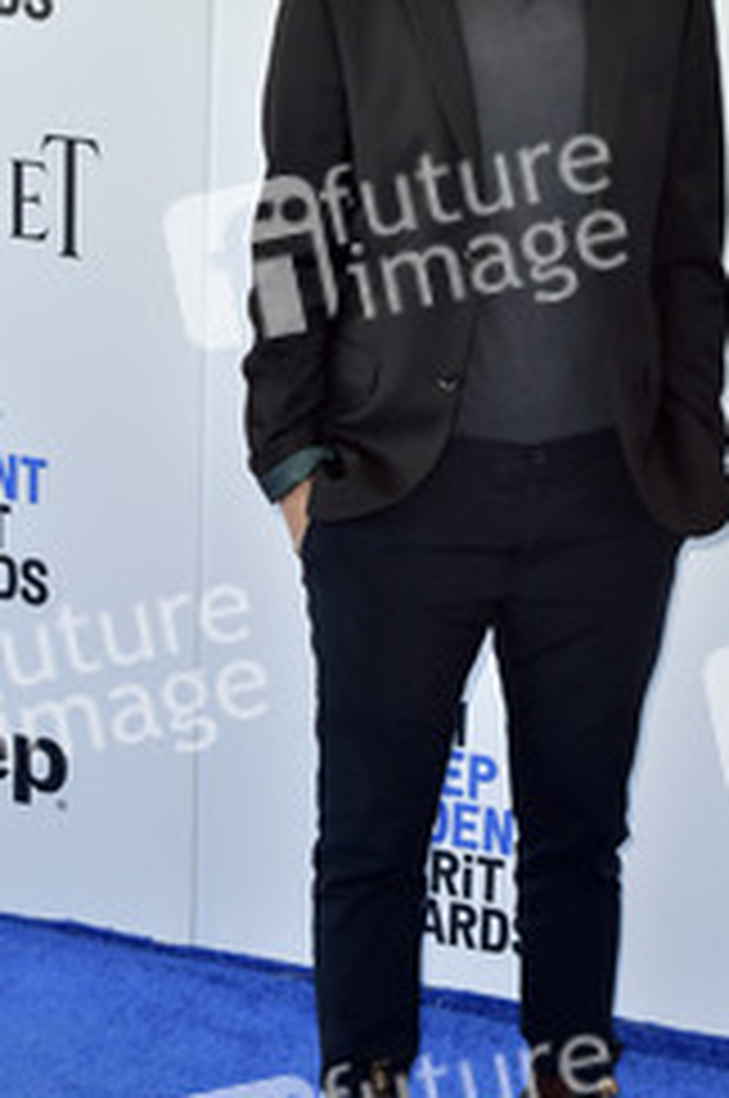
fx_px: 3503
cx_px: 529
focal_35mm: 115
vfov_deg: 17.8
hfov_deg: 11.9
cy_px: 468
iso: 500
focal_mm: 70
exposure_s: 1/320
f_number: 6.3
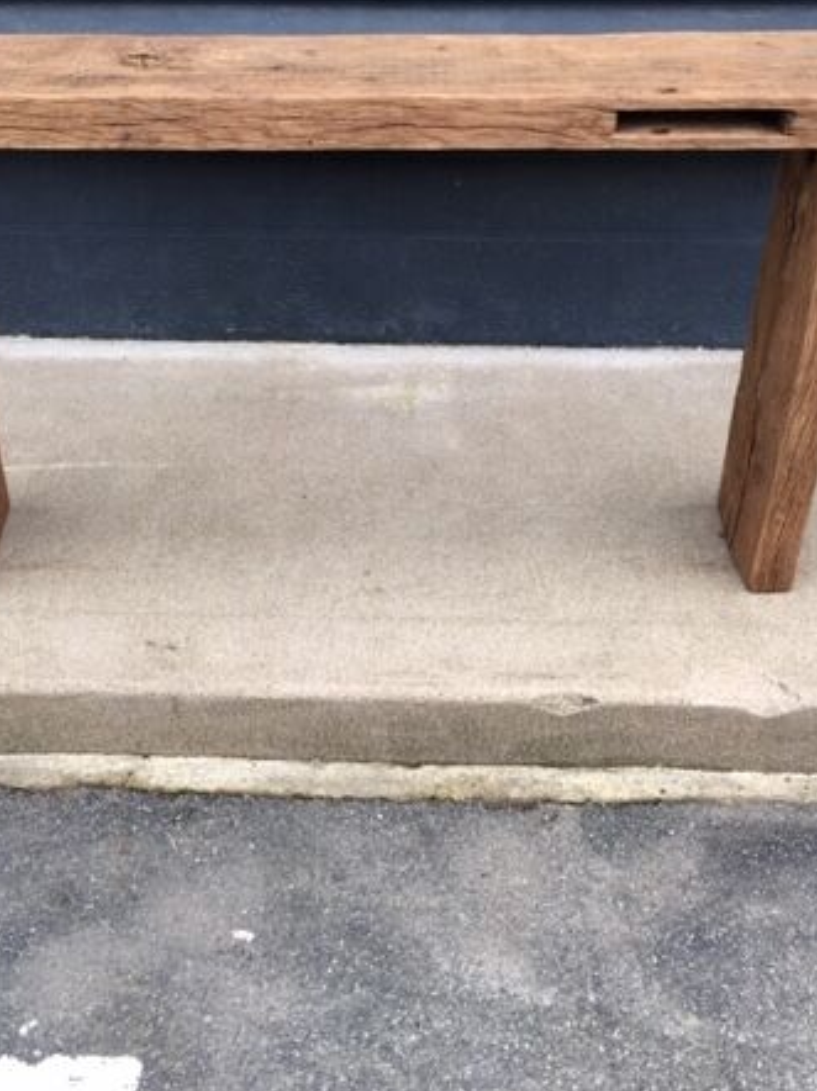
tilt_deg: -34.6
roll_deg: -1.4
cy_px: 538
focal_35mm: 42
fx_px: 1323
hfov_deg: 34.3
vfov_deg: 44.8
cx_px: 365
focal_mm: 4.15
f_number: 2.2
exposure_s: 1/104
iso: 25
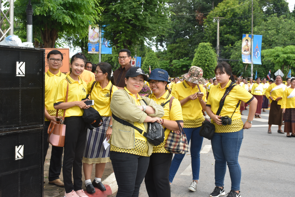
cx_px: 148
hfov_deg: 37.9
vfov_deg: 25.8
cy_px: 98
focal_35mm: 52
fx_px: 430
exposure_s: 1/250
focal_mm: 35
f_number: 8
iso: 250
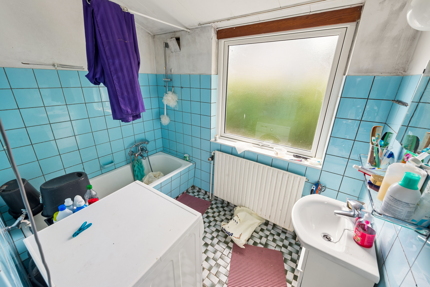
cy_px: 144
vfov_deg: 81.2
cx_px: 215
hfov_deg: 104.3
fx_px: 167
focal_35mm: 14
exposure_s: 1/20
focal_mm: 14
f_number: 10
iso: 200
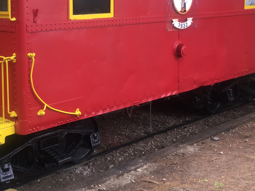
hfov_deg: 34.1
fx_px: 405
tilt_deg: -6.0
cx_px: 57
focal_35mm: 55
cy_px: 43
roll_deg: +0.0
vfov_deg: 26.1
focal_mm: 4.15
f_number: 2.2
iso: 25
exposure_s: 1/120
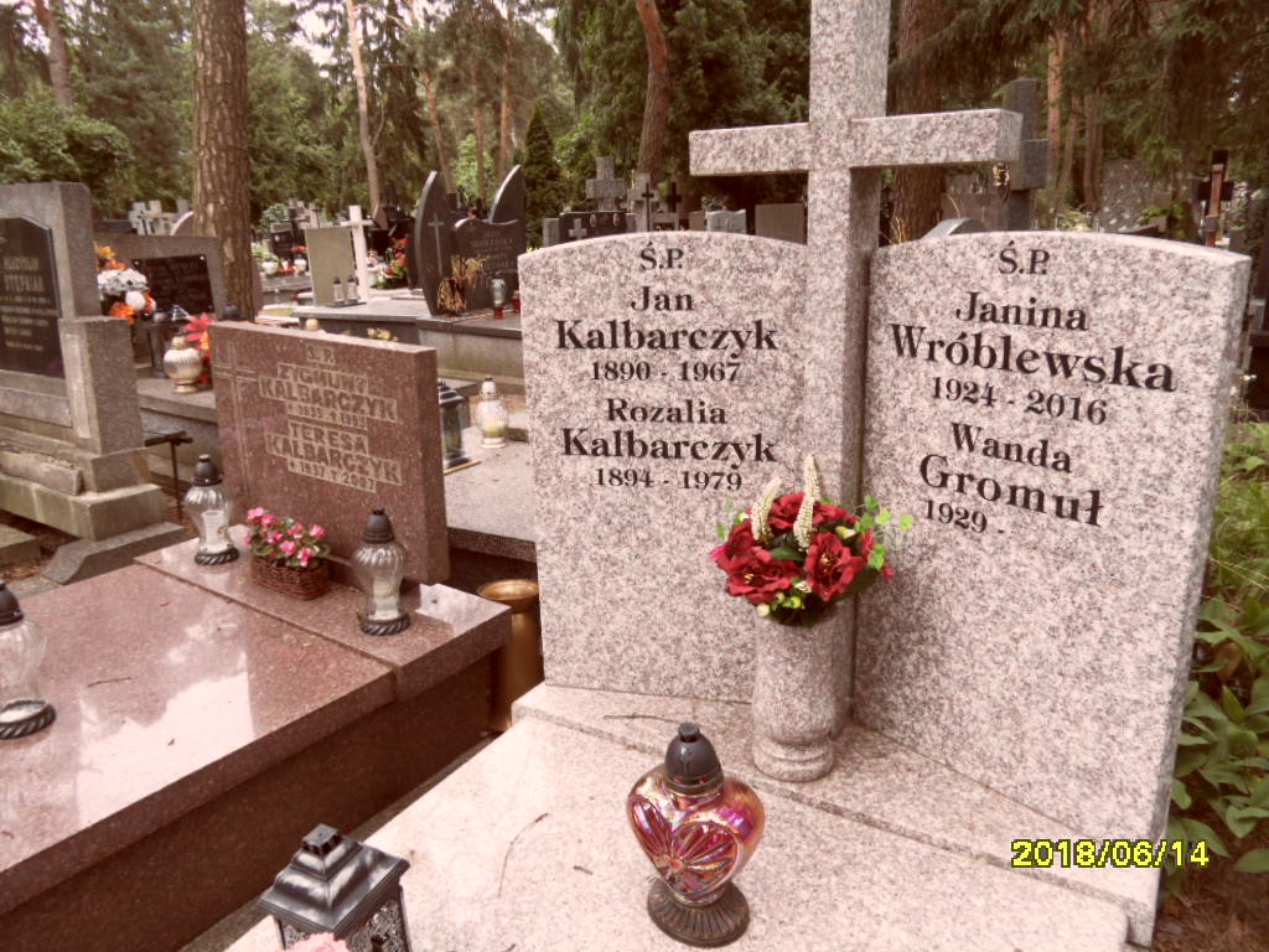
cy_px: 476
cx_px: 634
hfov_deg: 71.6
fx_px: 880
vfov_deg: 56.8
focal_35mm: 24
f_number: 3.2
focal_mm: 3.9
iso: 100
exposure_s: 1/45
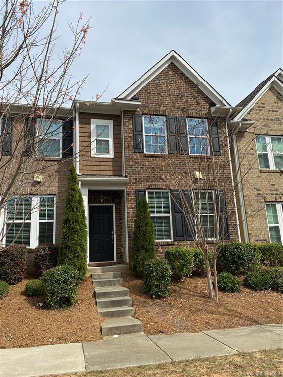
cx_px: 142
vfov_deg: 67.3
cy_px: 188
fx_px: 283
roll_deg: +3.3
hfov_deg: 53.1
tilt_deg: +14.2
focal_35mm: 26
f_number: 1.8
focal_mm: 4.25
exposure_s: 1/3135
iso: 32
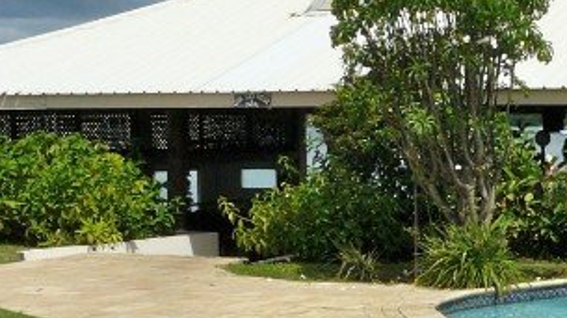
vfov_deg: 11.7
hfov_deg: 19.2
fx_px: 1547
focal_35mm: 103
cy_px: 283
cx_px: 731
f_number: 8
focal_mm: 6
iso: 100
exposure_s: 1/500
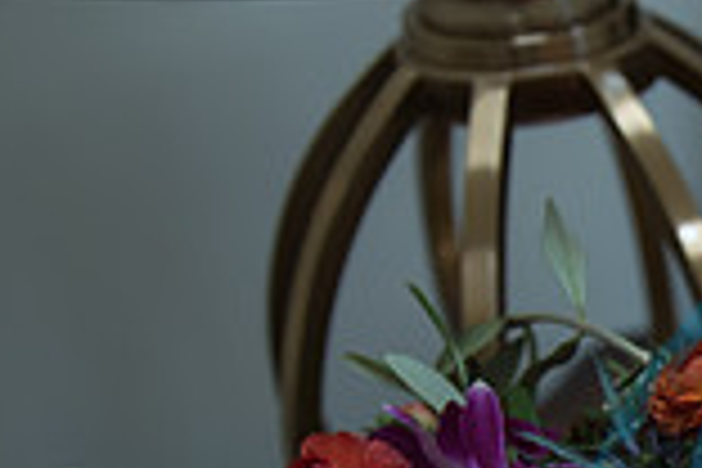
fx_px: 1735
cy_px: 799
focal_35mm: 89
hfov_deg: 20.0
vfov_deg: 13.9
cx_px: 1030
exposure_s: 1/125
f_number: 2.8
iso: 400
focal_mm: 24
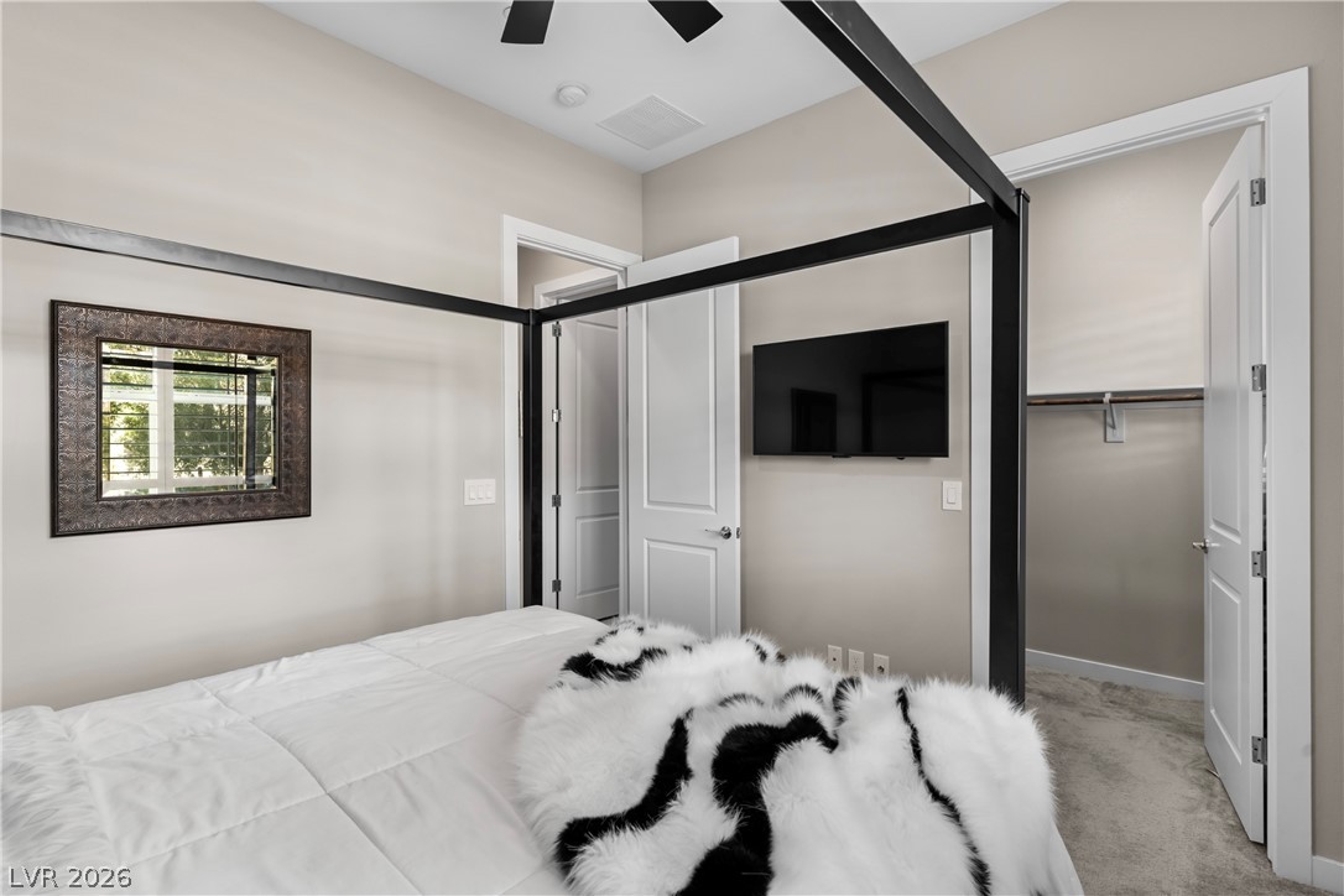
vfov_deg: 70.4
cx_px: 672
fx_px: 635
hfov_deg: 93.3
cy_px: 448
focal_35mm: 17
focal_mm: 17
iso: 400
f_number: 8
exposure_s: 1/15
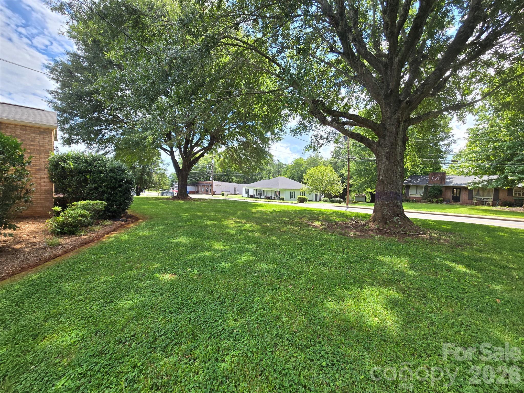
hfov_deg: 106.2
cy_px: 196
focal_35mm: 13
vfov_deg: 89.9
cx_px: 262
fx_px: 197
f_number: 2.2
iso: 50
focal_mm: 2.2
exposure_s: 1/614
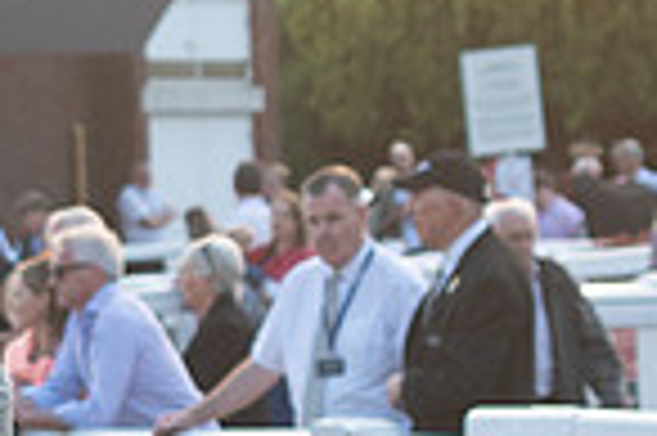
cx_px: -540
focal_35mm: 298
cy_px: 335
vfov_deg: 4.6
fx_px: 5432
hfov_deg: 6.7
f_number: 3.5
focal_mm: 50
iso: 640
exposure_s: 1/1000
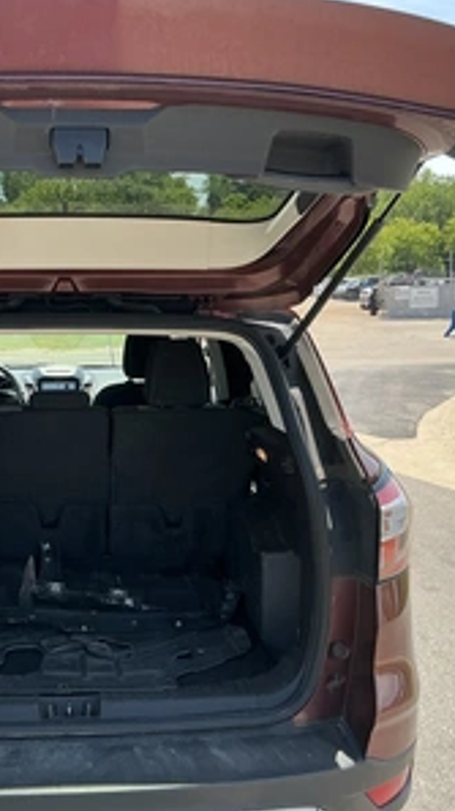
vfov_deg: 49.4
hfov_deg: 28.4
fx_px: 882
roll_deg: -0.3
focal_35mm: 41
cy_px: 406
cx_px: 101
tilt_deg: -4.0
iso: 25
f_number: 1.8
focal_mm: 3
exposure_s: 1/551
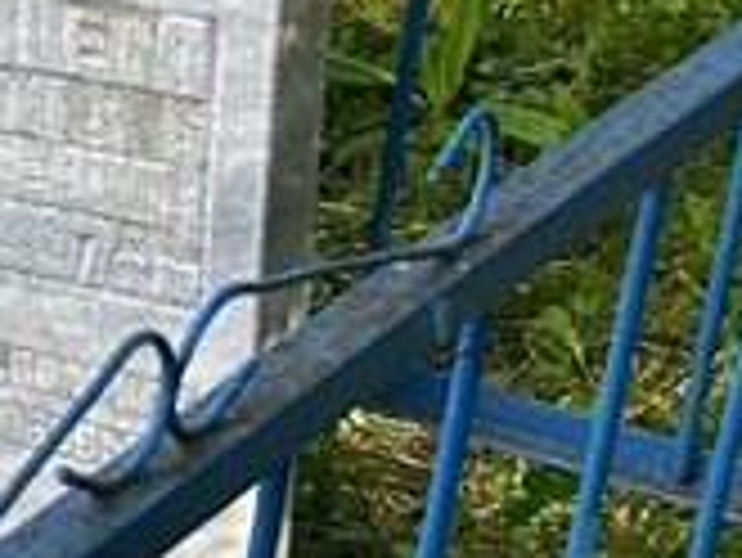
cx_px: -1228
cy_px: 238
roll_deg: +3.2
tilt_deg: -21.7
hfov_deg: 10.1
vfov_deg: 9.2
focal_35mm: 161
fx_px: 3454
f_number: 1.5
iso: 40
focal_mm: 5.7
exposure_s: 1/250
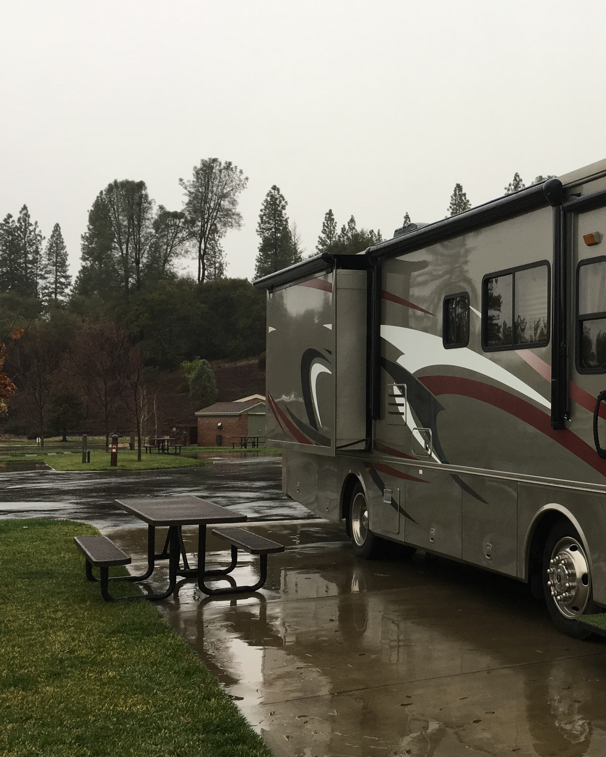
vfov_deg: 38.0
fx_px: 1099
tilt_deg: +5.1
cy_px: 366
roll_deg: -0.3
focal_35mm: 49
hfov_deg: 29.2
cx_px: 576
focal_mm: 4.15
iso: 32
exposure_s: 1/120
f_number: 2.2
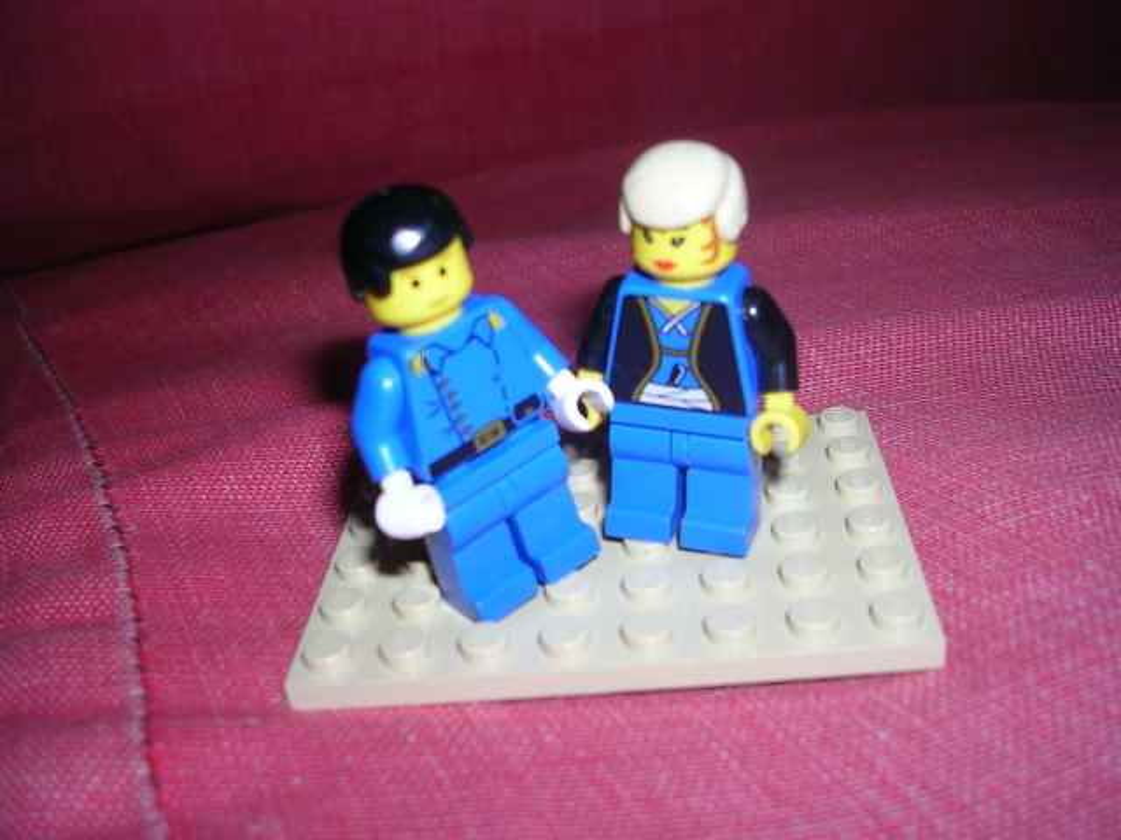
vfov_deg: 37.7
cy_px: 420
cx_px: 560
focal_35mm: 38
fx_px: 1231
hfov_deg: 49.0
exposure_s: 1/60.1
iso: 50
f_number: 2.8
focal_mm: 5.8
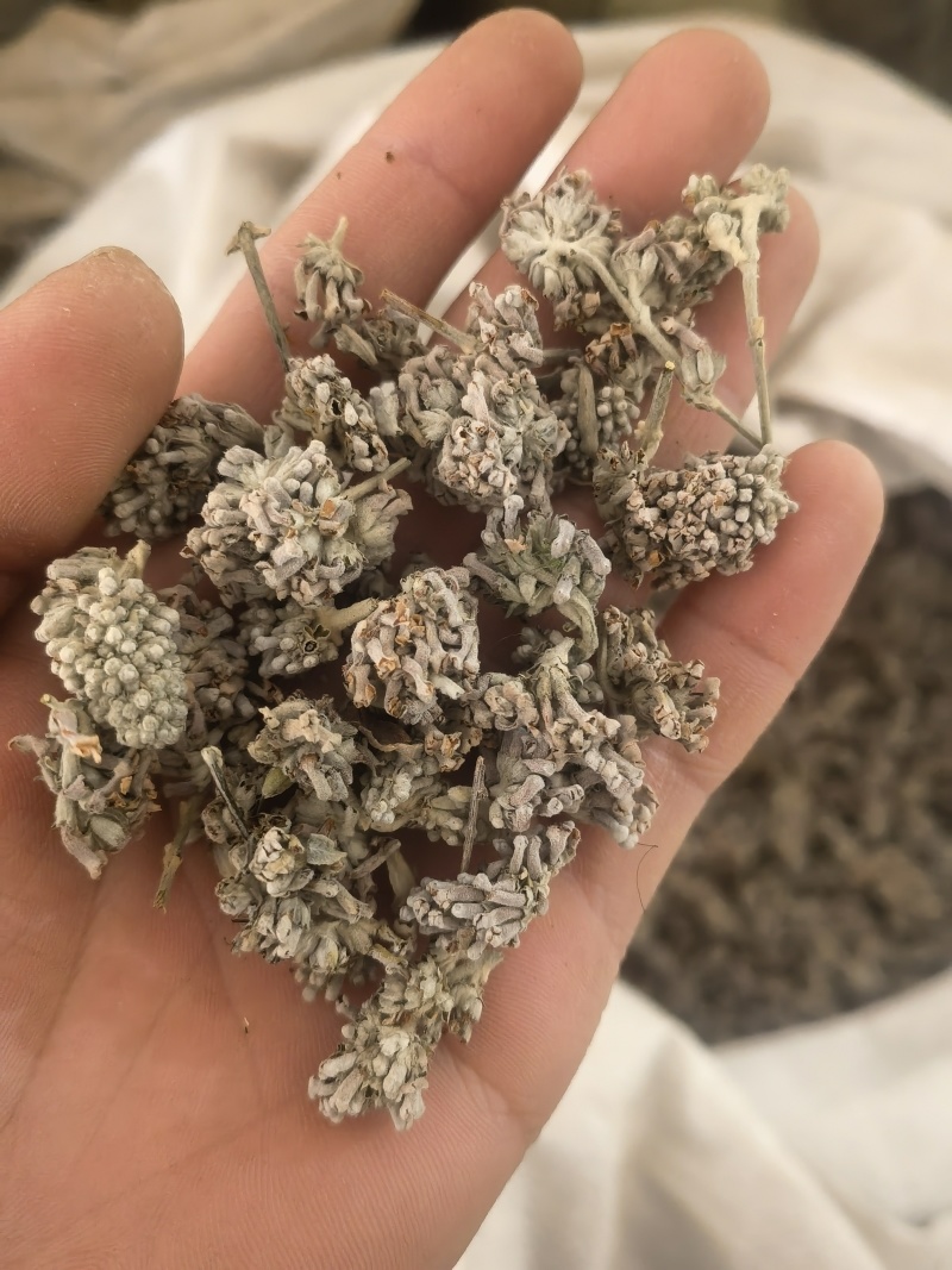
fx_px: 990
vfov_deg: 65.3
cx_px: 476
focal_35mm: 27
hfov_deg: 51.3
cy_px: 635
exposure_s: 1/111
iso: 1600
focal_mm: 5.54
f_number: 1.8
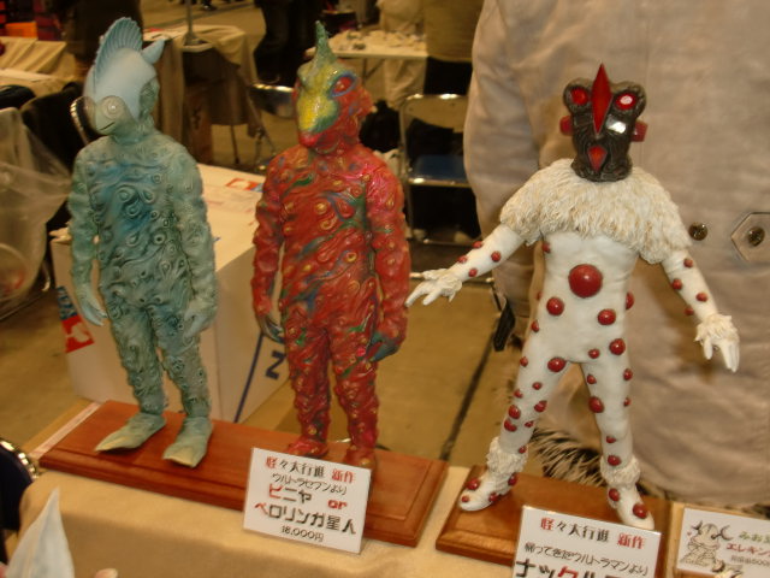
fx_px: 956
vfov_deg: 33.6
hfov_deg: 43.9
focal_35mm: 43
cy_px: 289
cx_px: 385
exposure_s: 1/50
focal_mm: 7.6
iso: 200
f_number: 3.1
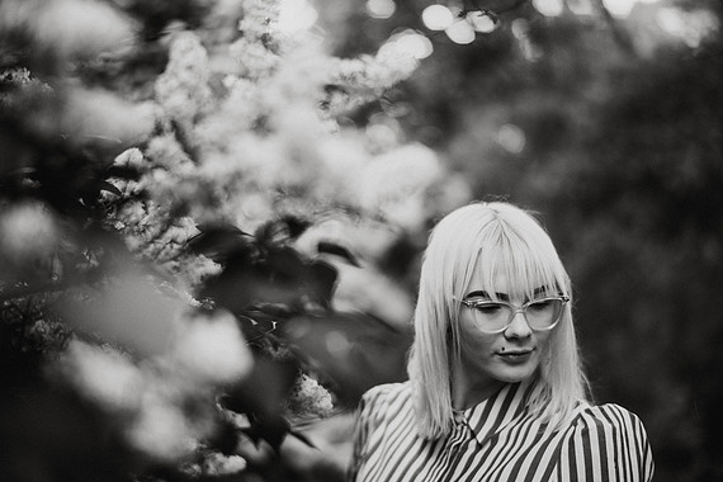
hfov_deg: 33.9
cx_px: 358
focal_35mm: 59
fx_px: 1185
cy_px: 243
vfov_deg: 23.0
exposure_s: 1/250
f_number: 1.4
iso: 800
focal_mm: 58
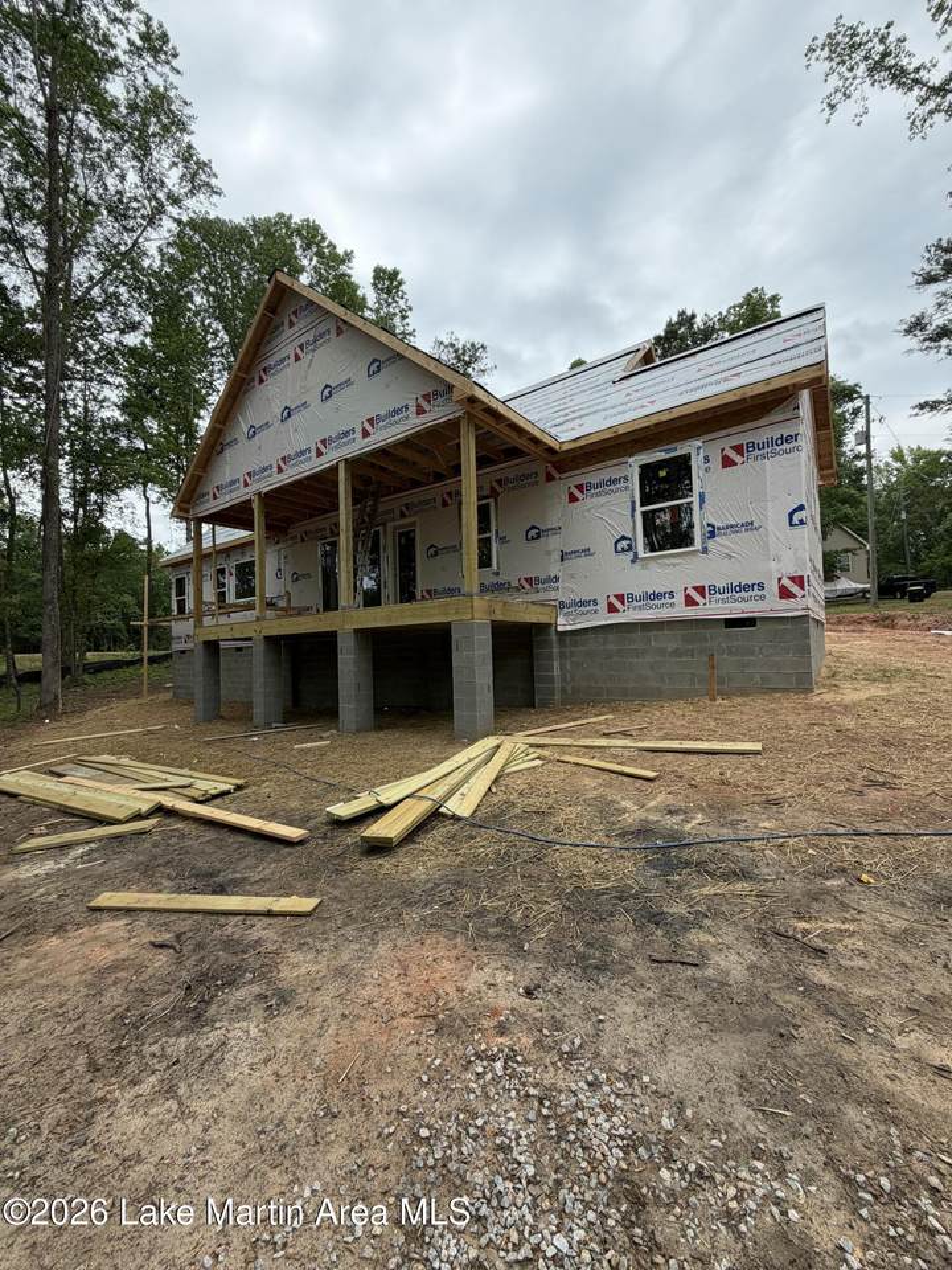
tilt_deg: +2.0
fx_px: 513
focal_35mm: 14
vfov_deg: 102.1
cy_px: 635
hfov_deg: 85.7
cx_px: 476
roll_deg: +2.4
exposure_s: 1/770
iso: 40
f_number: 2.2
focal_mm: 2.22
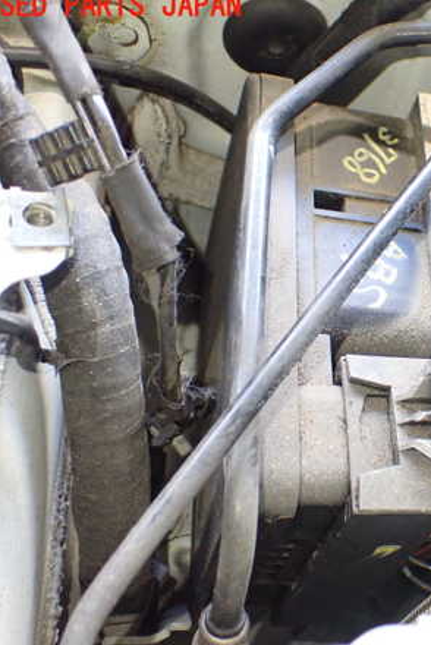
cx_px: 415
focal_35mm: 51
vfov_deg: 38.9
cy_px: 318
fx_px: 914
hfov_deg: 25.4
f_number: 2.5
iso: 800
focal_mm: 6.37
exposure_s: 1/60
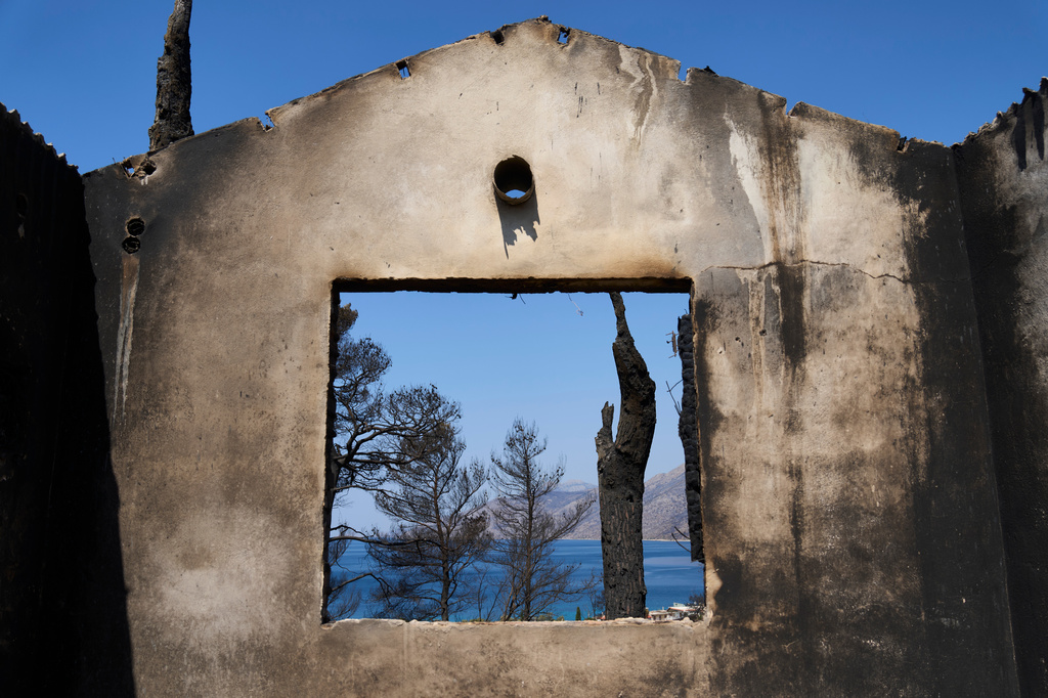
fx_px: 844
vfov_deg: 44.9
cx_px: 524
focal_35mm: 29
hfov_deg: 63.7
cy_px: 349
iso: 160
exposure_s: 1/1250
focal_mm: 29
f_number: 4
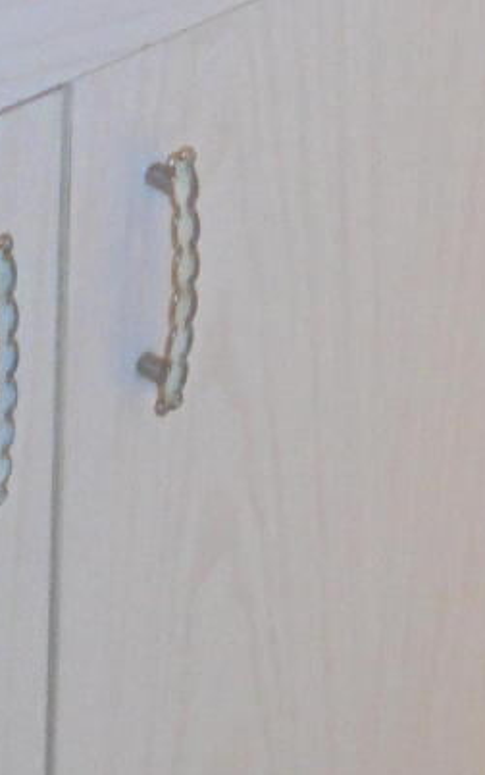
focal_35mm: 179
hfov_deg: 7.3
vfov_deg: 10.6
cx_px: 352
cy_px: -817
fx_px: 3784
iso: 100
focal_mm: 6.1
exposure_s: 1/30
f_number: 4
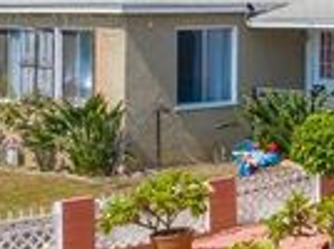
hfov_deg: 14.7
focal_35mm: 115
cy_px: 56
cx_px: 631
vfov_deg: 12.8
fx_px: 1108
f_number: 2.8
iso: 100
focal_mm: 12.29
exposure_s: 1/2500
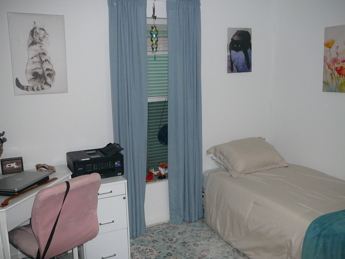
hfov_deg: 52.6
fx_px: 349
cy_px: 130
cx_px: 172
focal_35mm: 35
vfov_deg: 40.7
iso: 125
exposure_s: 1/30
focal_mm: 5.2
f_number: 2.8
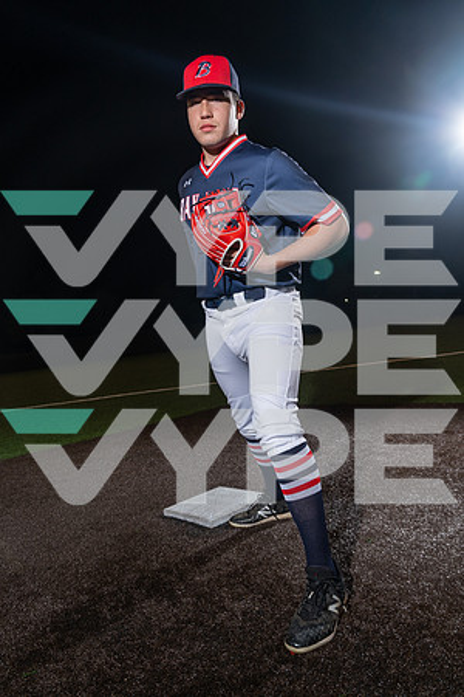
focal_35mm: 27
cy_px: 348
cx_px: 232
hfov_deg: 47.9
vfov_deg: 67.4
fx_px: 522
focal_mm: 27
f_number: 8
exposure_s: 1/125
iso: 200
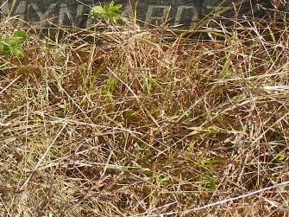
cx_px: -106
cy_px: -17
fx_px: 1285
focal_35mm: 154
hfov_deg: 12.4
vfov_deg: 9.5
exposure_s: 1/200
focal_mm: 7.6
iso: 64
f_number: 4.5
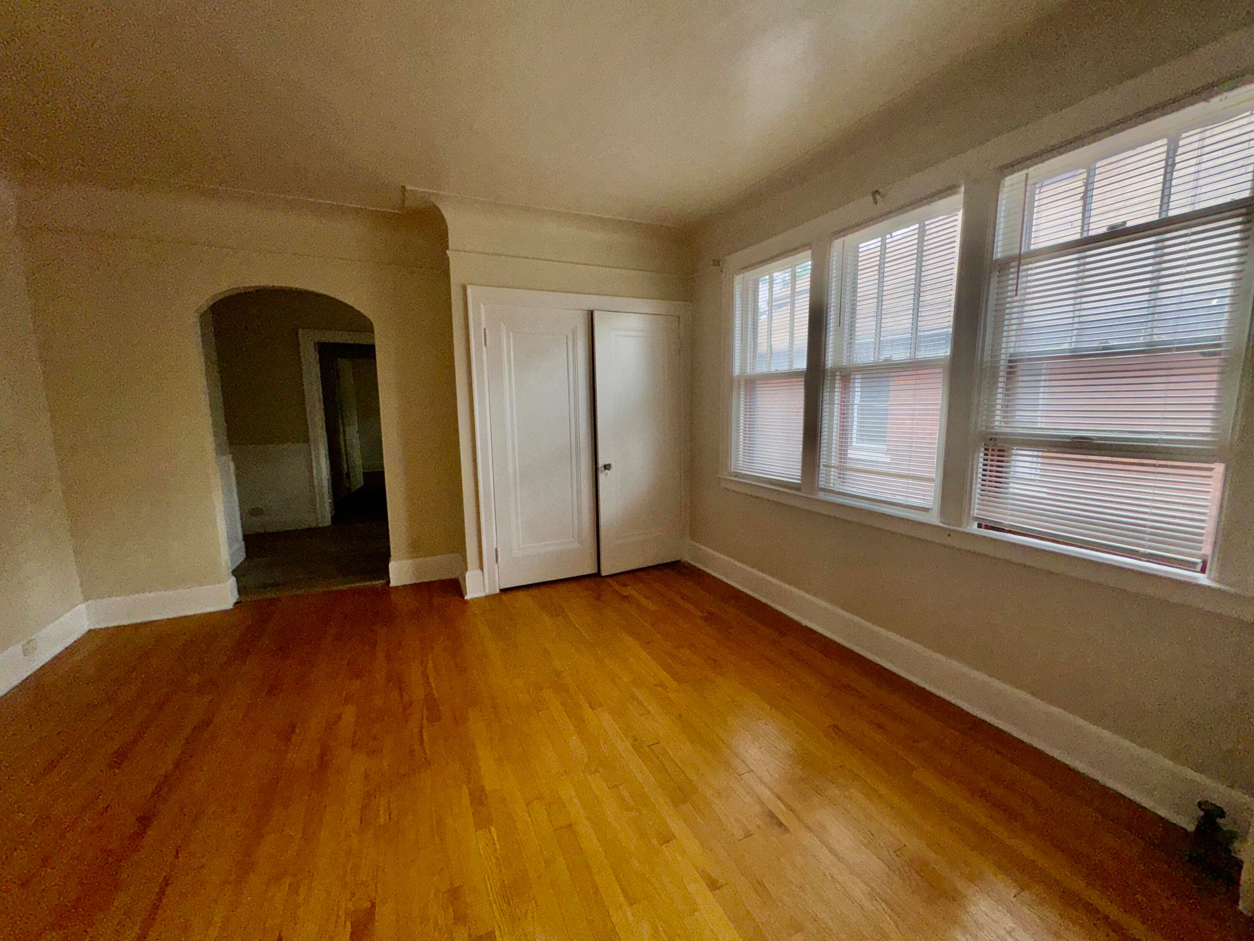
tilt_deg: -8.5
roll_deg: +0.4
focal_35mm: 14
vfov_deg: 85.7
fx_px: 507
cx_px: 627
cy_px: 470
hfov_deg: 102.1
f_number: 2.2
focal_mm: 2.22
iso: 32
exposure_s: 1/282
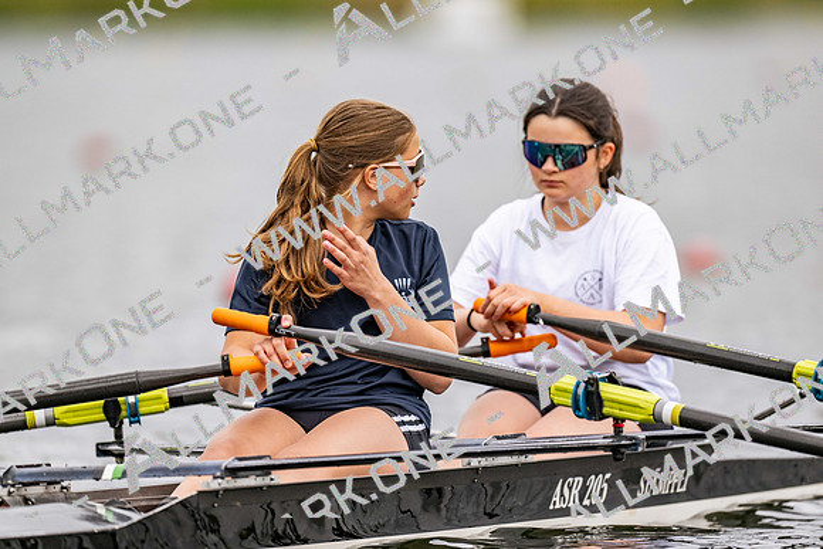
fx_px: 13719
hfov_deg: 3.4
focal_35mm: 600
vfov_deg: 2.3
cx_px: 412
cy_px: 274
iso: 560
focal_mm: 600
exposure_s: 1/2500
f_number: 4
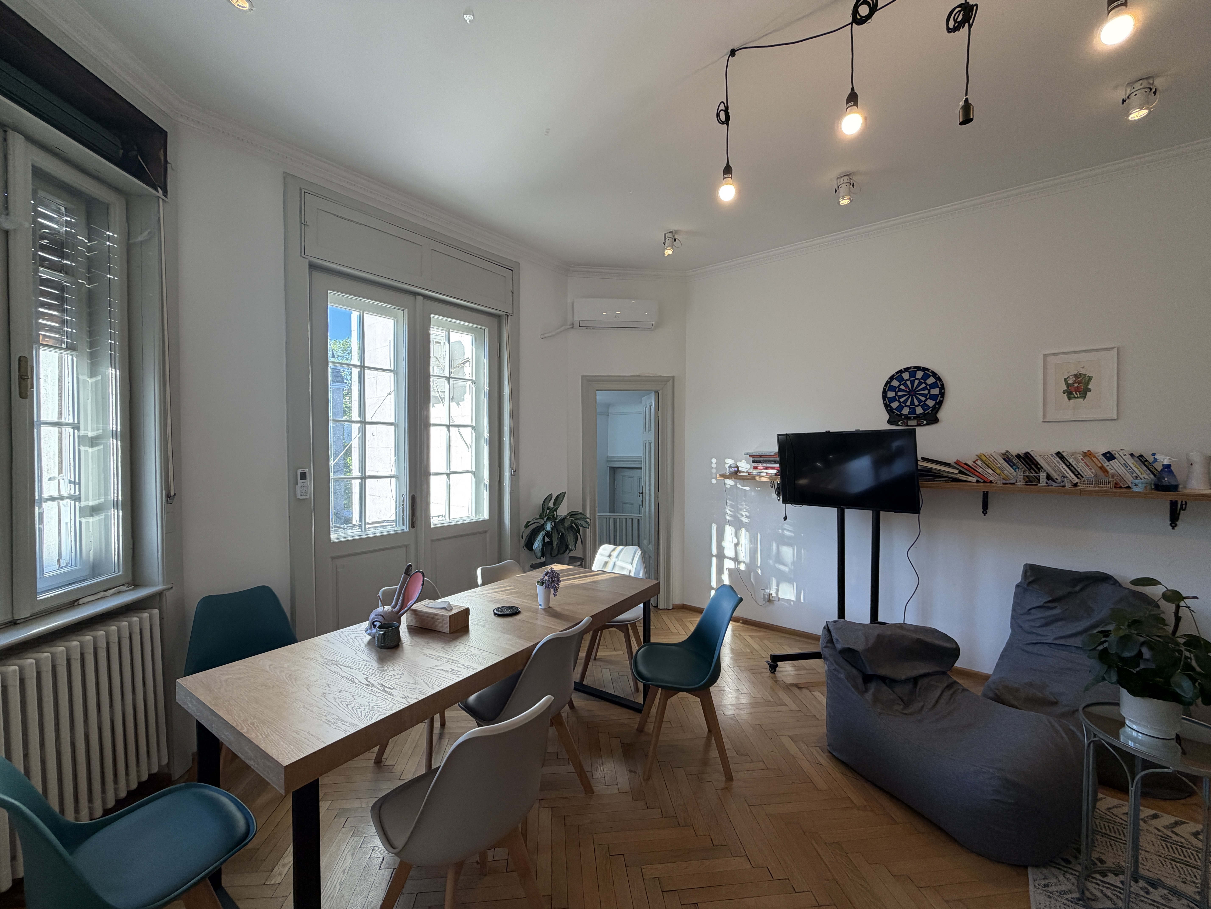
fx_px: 490
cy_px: 454
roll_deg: +0.9
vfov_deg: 85.7
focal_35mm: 14
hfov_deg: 102.1
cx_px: 606
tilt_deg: -1.1
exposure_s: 1/100
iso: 80
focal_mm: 2.22
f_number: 2.2
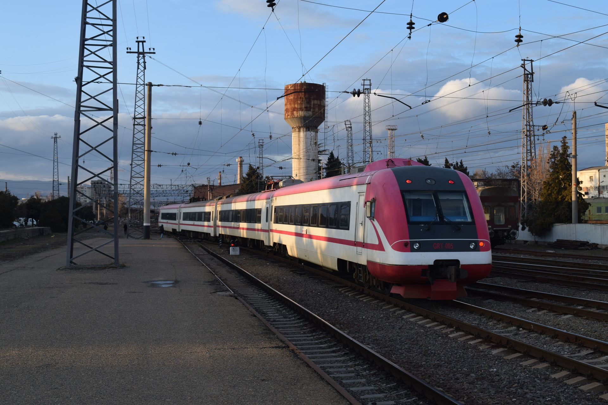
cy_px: 202
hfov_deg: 43.6
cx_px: 304
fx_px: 760
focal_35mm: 45
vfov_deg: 29.9
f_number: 7.1
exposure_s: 1/200
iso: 200
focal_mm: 30
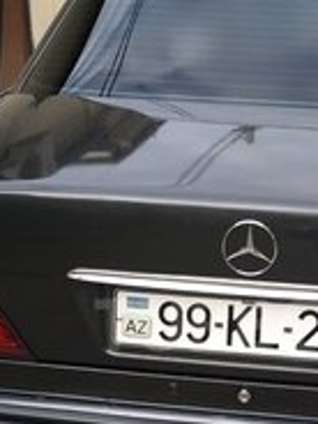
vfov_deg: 24.7
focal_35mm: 78
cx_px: 272
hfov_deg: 18.6
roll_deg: -0.4
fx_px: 955
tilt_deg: -25.1
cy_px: 325
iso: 25
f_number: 2.2
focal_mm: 4.15
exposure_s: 1/100
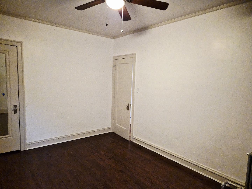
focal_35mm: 23
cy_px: 94
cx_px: 126
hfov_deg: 73.9
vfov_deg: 58.9
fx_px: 167
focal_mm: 5.4
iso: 1600
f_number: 1.8
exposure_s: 1/120
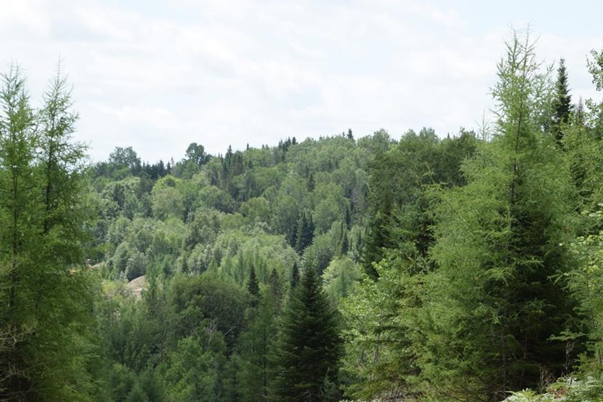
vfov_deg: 7.2
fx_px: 3181
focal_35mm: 190
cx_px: 317
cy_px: 219
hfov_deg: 10.8
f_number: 18
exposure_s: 1/40
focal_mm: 110
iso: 200
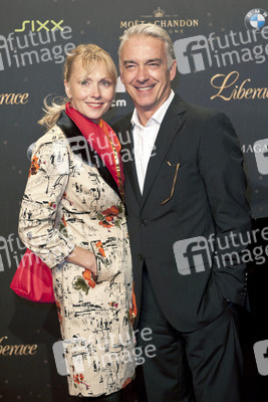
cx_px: 134
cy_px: 201
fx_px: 692
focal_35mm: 62
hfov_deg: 21.9
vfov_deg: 32.4
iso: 1250
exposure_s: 1/200
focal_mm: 62
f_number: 4
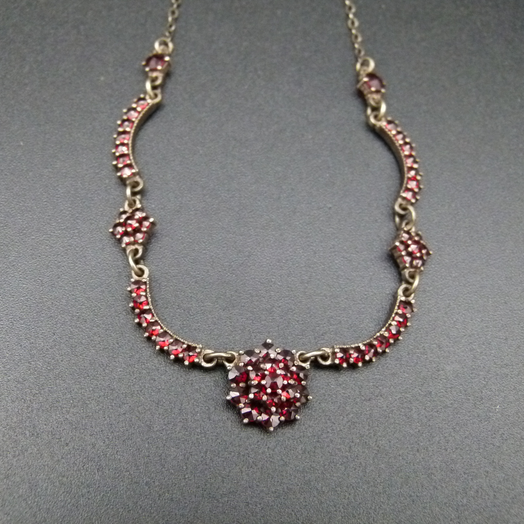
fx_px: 856
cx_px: 251
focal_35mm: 50
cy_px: 260
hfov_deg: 34.0
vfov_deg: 34.0
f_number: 3.2
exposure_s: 1/125
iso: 500
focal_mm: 7.6
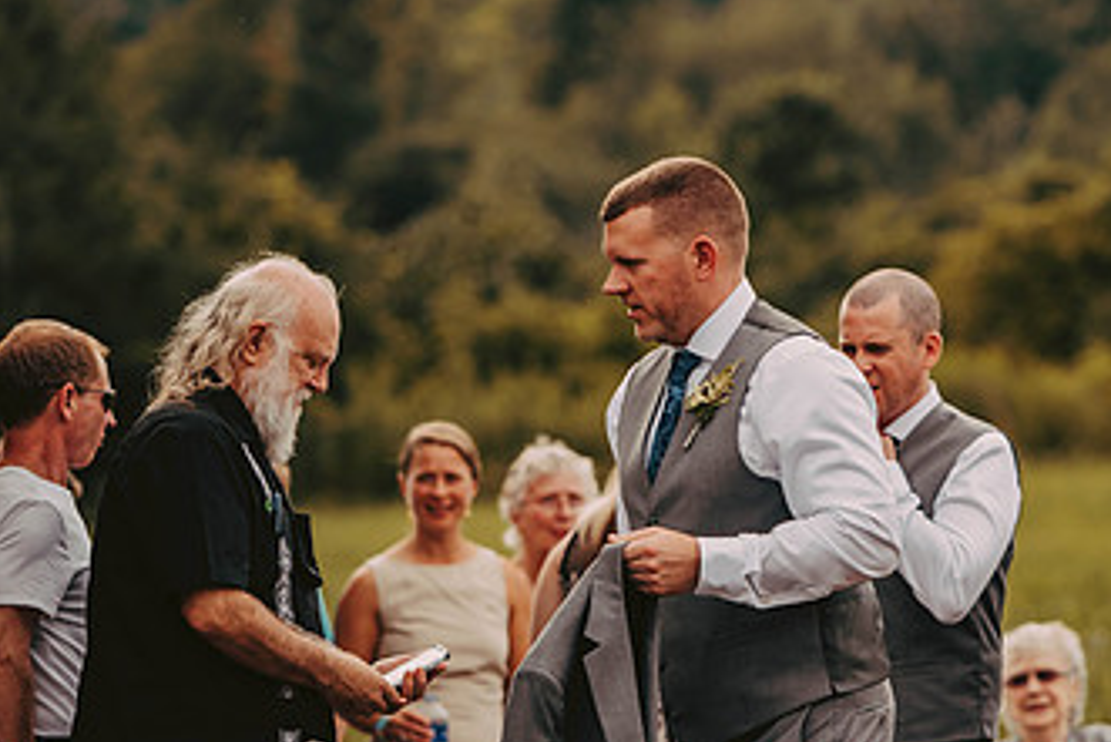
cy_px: 529
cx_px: 725
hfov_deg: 9.0
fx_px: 7039
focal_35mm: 228
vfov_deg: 6.0
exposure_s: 1/1250
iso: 200
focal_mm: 130
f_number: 2.8
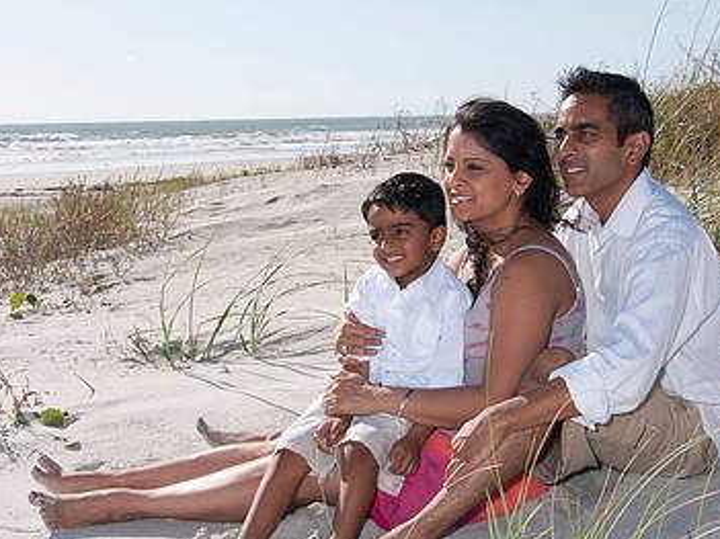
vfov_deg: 18.2
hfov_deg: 24.1
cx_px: 361
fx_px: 1684
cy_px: 229
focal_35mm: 81
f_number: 11
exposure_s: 1/250
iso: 100
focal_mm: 34
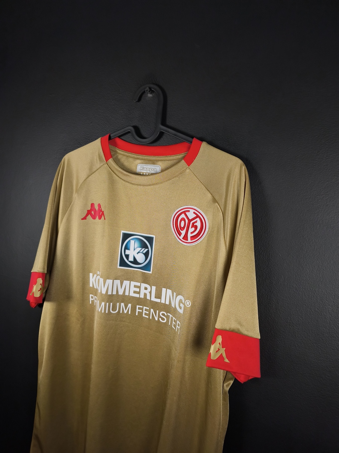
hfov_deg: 58.9
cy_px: 226
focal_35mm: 23
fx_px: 300
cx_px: 170
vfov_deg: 73.9
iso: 400
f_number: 1.6
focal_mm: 6.57
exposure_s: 1/200
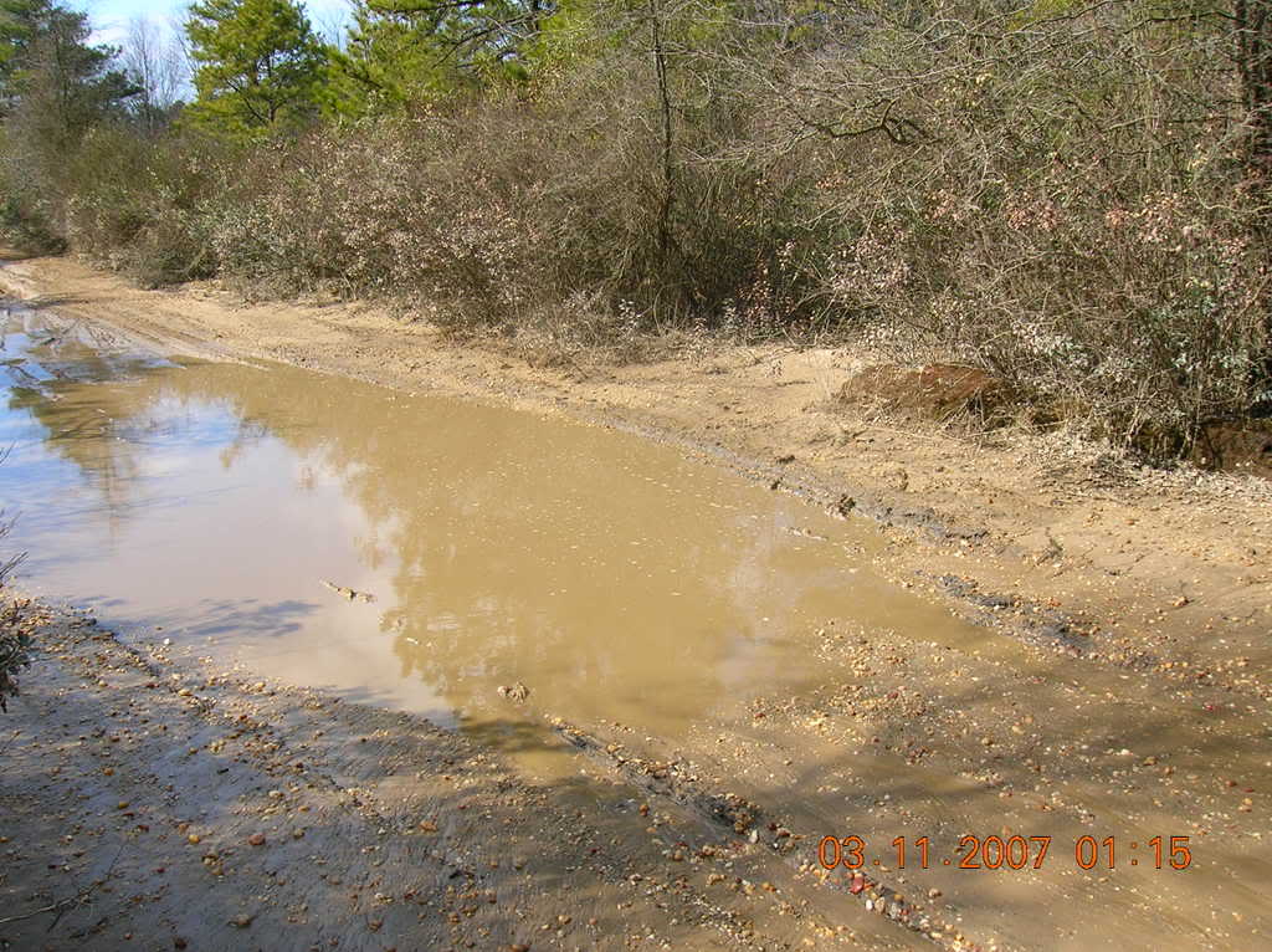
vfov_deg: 41.7
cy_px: 476
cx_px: 636
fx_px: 1248
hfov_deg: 54.0
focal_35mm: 34
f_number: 4.9
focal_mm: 5.7
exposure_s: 1/203
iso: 50
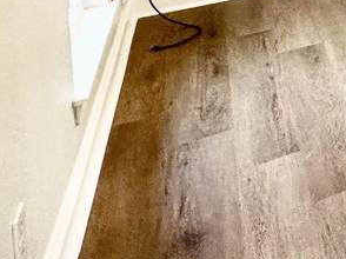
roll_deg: +0.2
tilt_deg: -4.5
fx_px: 609
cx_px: 696
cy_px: -200
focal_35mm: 61
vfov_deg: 18.8
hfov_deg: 18.9
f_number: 2.2
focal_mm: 2.22
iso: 200
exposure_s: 1/120
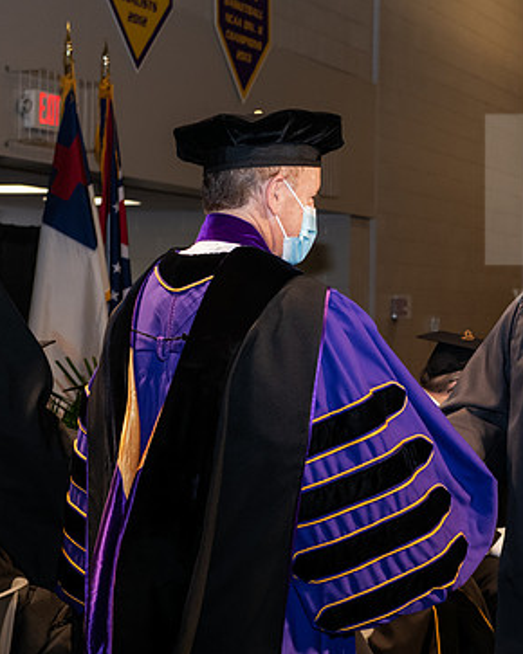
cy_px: 332
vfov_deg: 20.6
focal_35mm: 93
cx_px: 431
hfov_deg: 16.4
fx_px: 1801
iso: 1600
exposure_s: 1/200
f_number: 6.3
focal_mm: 62
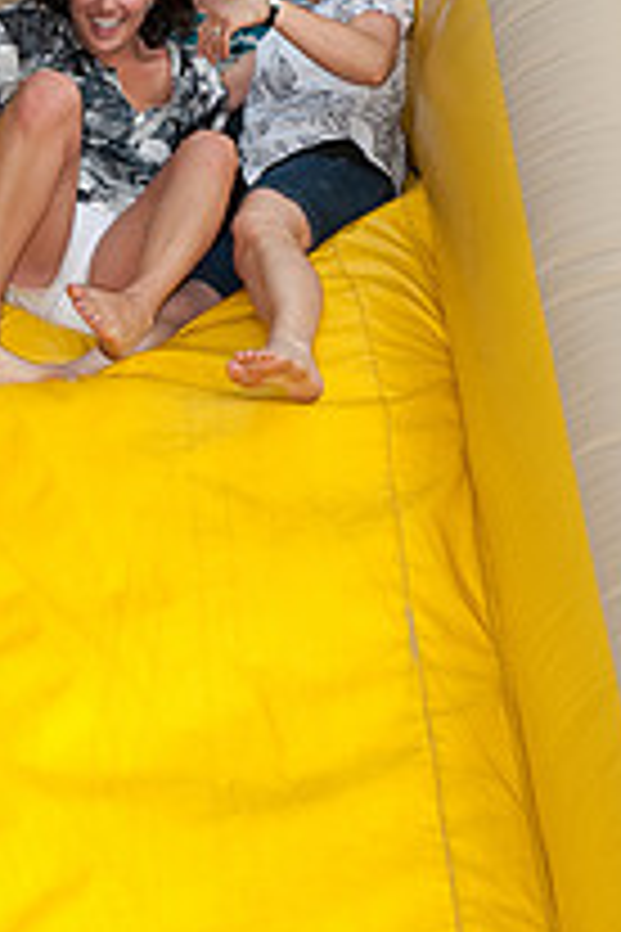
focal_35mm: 152
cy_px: 99
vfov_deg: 13.4
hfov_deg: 9.0
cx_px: 223
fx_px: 3933
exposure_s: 1/500
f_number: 4
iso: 800
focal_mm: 70
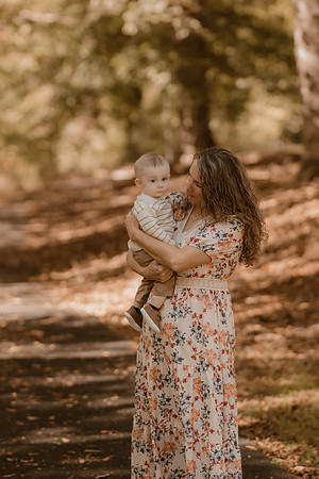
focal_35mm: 127
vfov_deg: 16.1
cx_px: 160
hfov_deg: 10.8
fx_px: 1688
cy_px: 240
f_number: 1.8
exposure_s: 1/800
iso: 320
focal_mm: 85
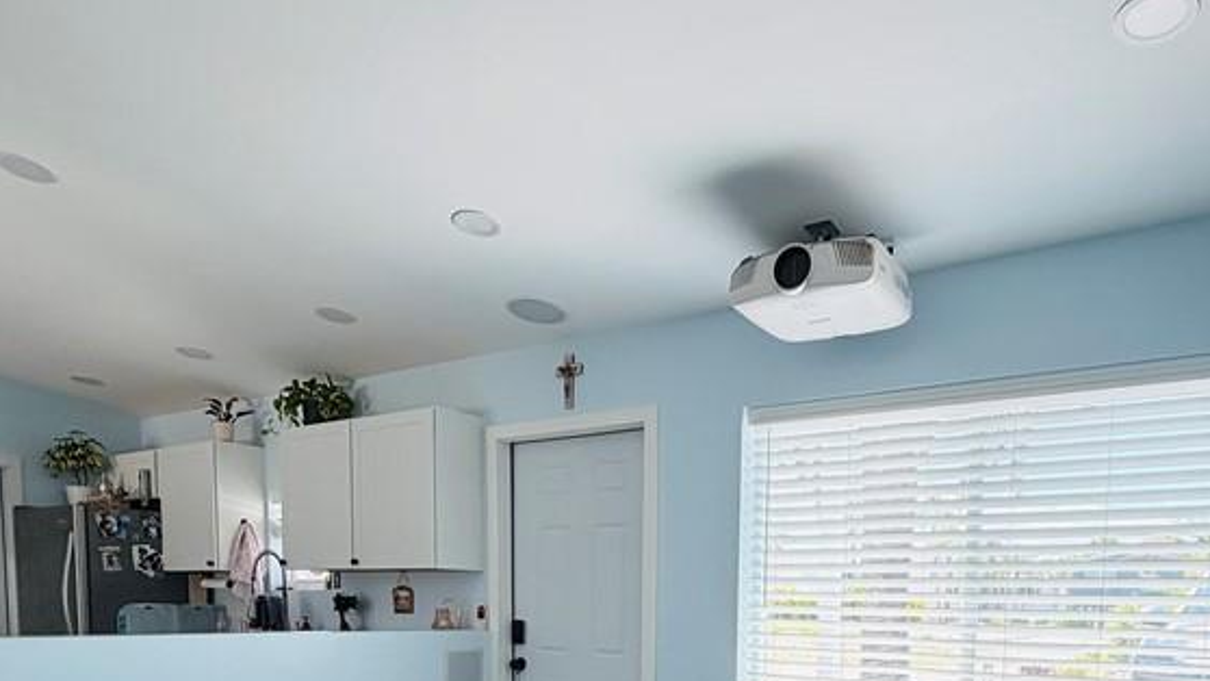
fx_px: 898
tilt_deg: -5.0
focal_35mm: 28
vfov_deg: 37.3
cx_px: 692
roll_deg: -1.4
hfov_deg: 67.6
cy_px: 674
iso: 125
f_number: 2.2
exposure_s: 1/121
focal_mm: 2.22
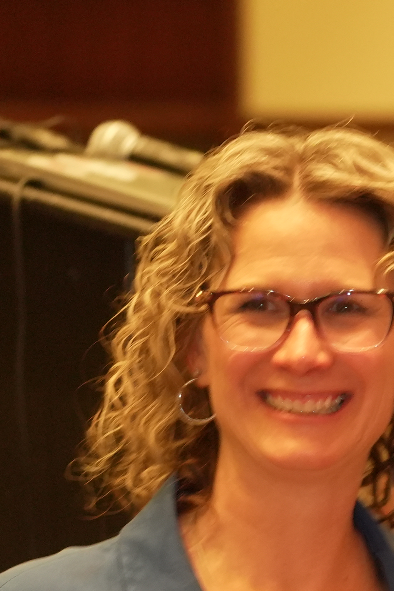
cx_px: 981
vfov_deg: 6.9
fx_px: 4858
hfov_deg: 4.5
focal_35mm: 296
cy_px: 617
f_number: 2.8
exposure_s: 1/50
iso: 2000
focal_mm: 70
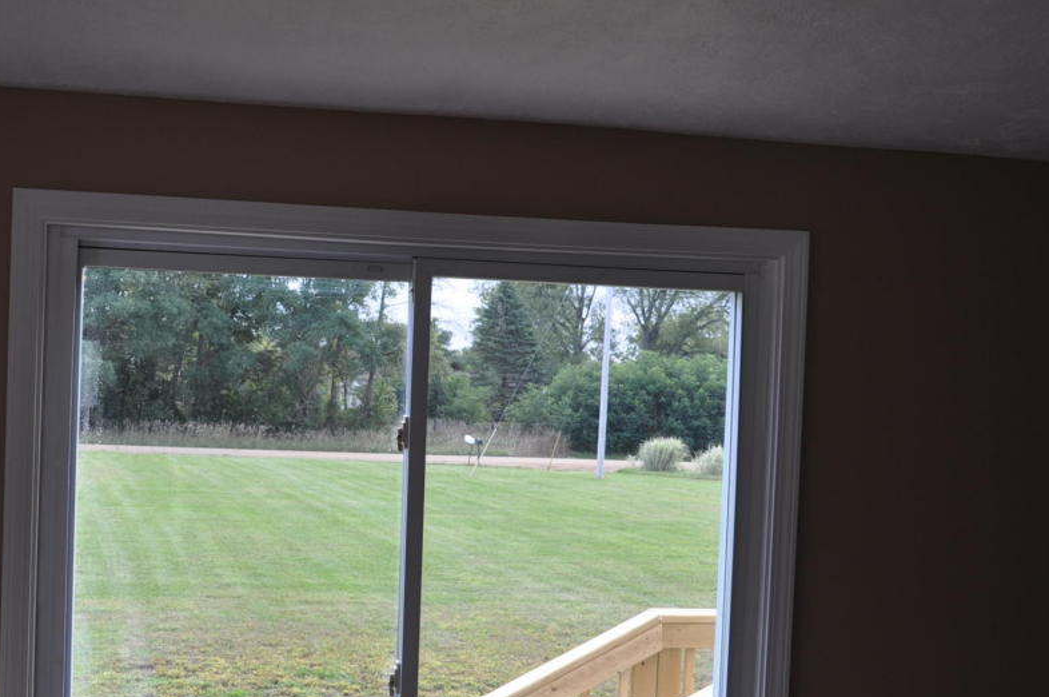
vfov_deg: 26.5
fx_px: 1477
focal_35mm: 51
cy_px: 426
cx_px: 415
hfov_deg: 38.9
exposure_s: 1/125
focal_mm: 23
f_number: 5.6
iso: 200
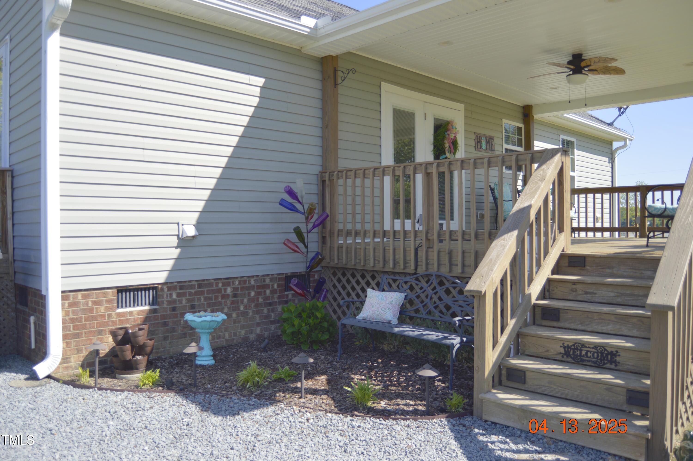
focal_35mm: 27
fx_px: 519
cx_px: 346
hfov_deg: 67.4
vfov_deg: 47.8
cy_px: 230
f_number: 3.5
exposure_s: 1/640
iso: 100
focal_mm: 18
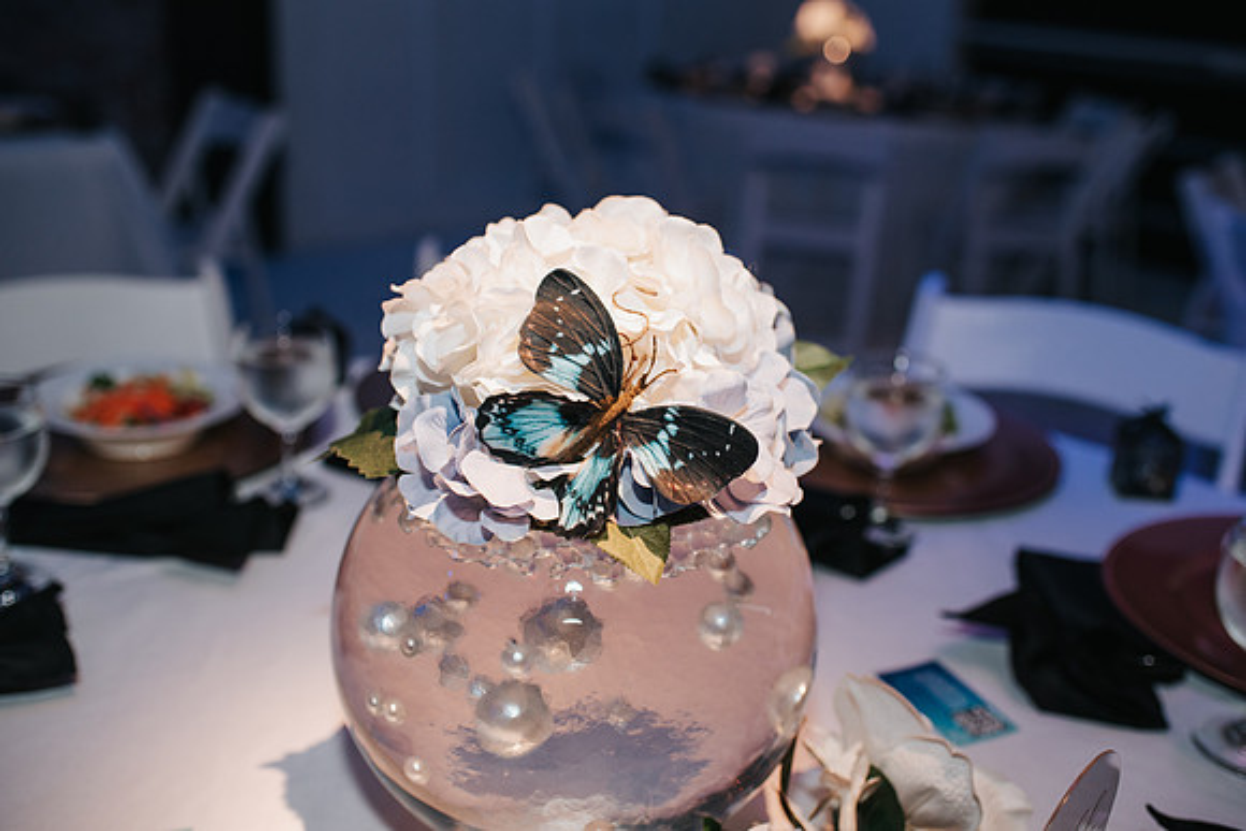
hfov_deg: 54.4
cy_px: 416
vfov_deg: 37.9
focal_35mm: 35
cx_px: 623
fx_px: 1212
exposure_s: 1/200
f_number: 2.8
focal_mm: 35
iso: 560
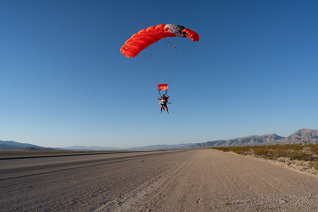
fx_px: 212
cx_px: 159
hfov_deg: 73.7
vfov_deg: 53.2
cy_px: 106
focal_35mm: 24
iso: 800
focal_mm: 24
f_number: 9
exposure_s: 1/2000
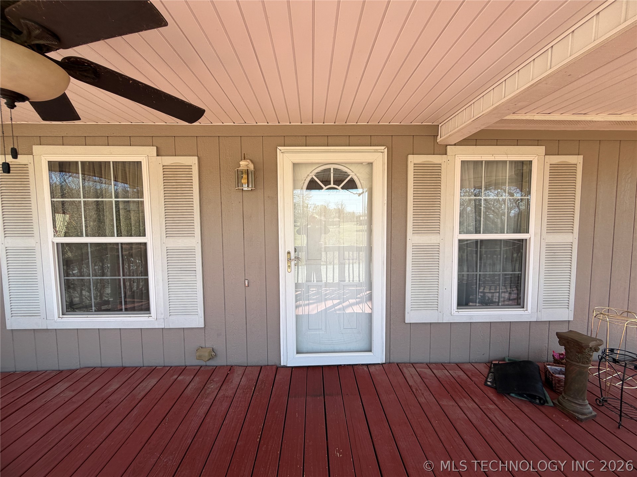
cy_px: 238
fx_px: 258
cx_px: 318
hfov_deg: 102.1
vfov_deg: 85.7
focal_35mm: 14
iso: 40
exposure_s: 1/220
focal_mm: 2.22
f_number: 2.2
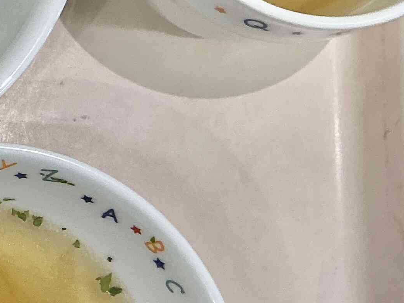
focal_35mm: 112
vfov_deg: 13.2
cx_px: -300
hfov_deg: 15.4
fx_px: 1307
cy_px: 114
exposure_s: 1/60
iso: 64
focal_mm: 3
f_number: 1.8
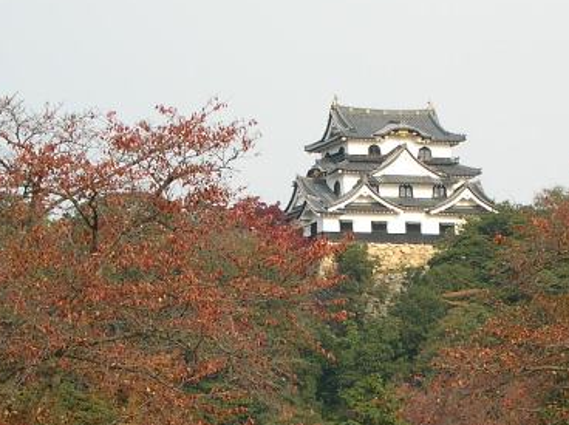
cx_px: 371
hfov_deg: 9.1
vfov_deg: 6.8
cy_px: 397
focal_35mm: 217
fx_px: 3562
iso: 50
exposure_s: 1/282
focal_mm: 13
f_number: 4.1
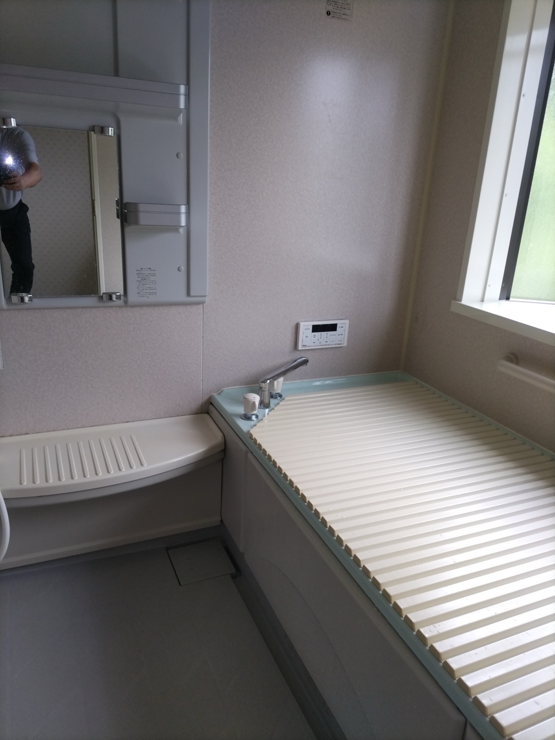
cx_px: 278
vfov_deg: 67.3
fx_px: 556
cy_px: 370
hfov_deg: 53.1
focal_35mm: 26
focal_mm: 4.8
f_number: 1.79
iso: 111
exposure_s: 1/100
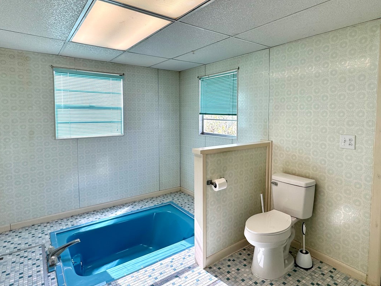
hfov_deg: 78.6
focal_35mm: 21
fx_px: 231
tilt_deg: -3.6
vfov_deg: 63.2
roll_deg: -0.4
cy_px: 127
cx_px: 215
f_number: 2.2
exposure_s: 1/120
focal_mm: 2.22
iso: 40
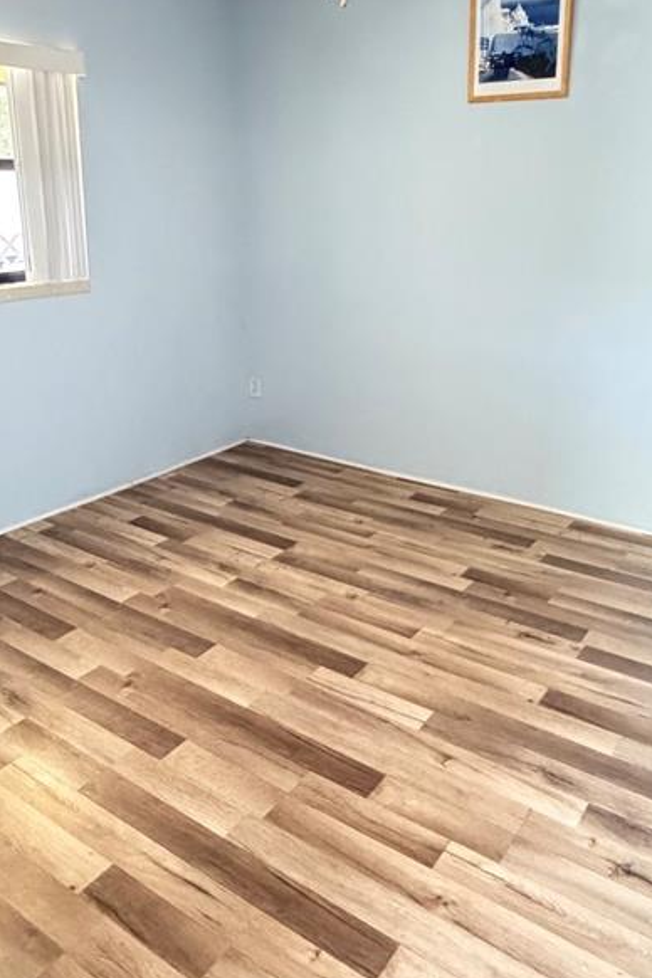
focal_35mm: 30
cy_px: 410
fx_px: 815
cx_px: 323
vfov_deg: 61.6
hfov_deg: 43.6
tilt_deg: -14.9
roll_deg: +0.3
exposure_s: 1/40
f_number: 2.2
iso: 1250
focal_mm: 2.22
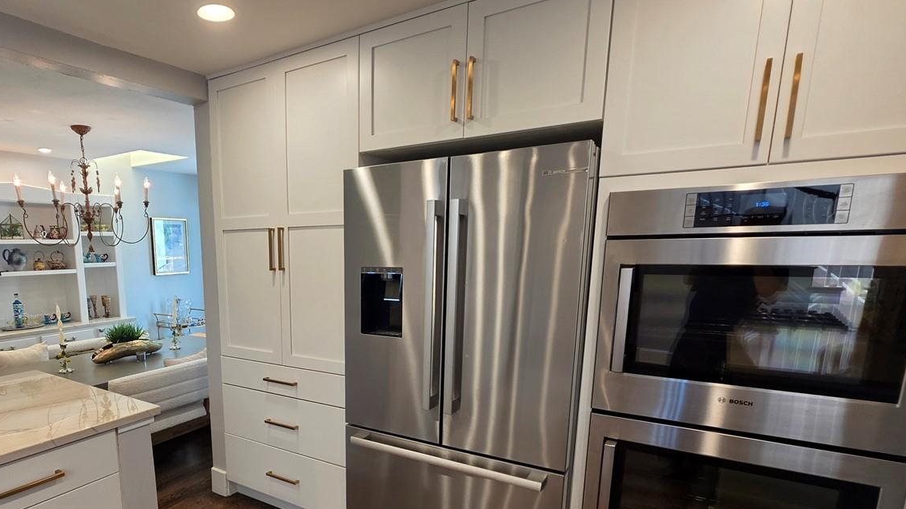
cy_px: 358
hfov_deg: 84.1
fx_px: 480
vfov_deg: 54.2
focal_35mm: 20
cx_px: 315
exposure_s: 1/120
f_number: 1.9
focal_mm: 2.2
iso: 160
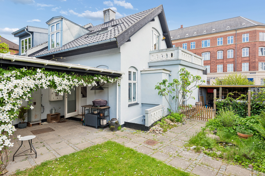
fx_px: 140
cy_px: 88
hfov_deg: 86.9
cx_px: 132
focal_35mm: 19
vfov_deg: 64.6
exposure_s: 1/60
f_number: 10
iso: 200
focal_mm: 19
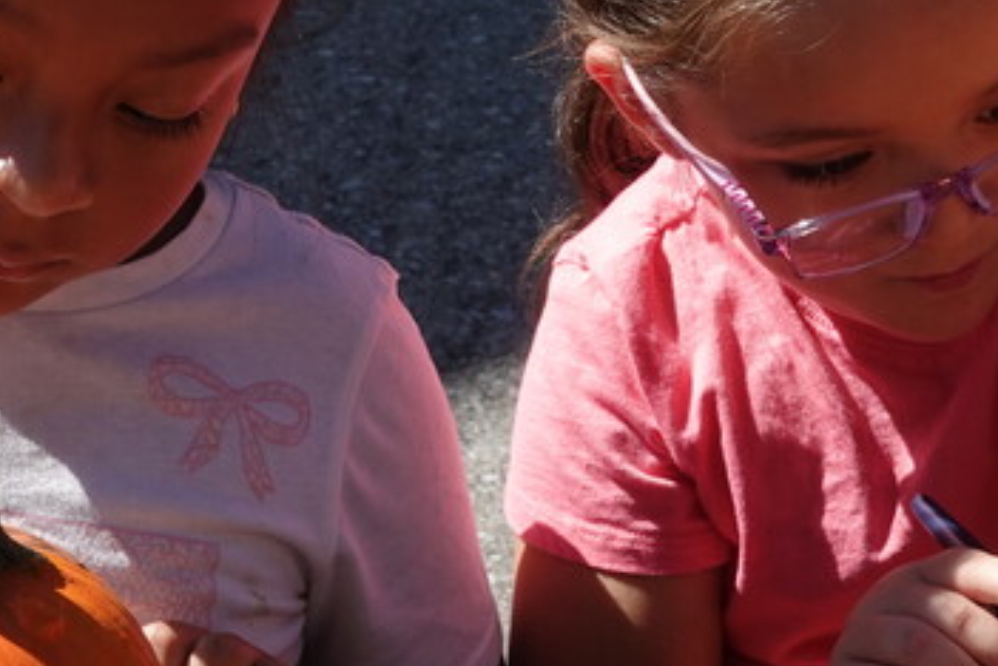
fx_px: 3881
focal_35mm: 140
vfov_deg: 9.8
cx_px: 481
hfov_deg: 14.7
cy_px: 323
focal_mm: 17.55
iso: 100
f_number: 6.3
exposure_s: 1/250
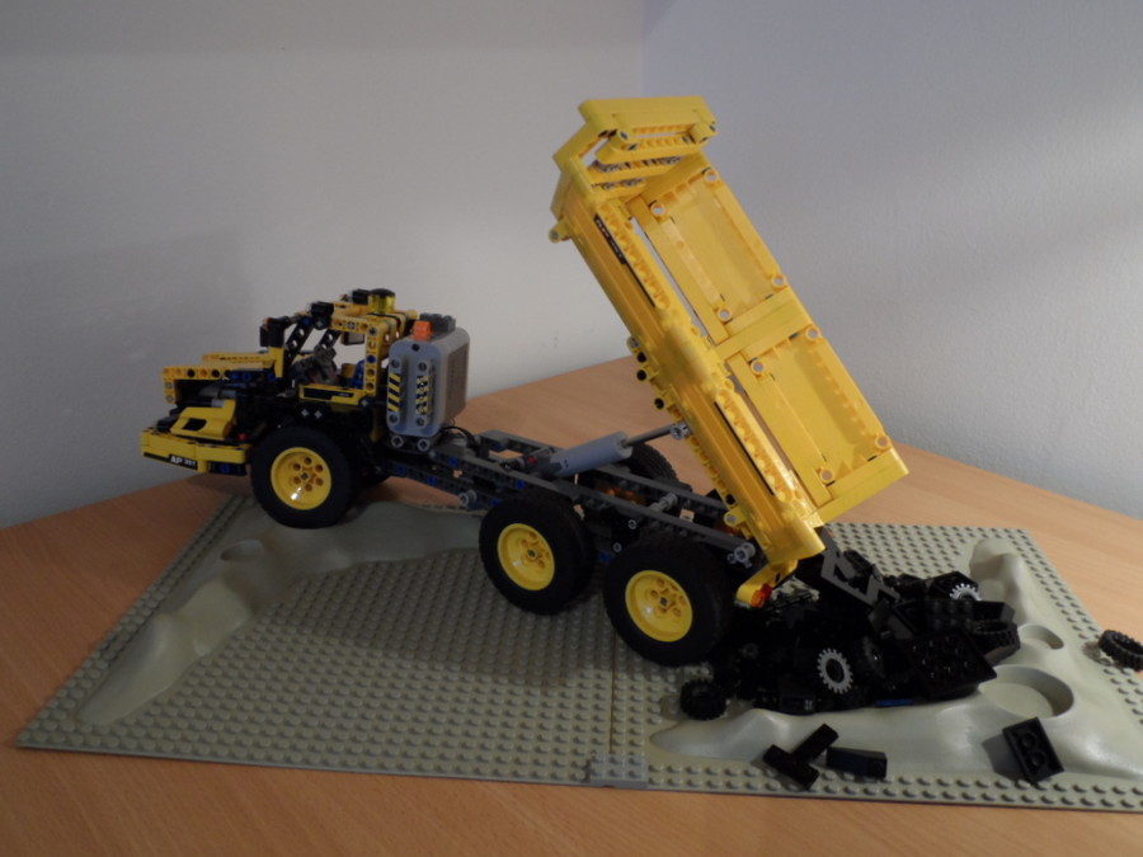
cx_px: 572
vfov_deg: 44.2
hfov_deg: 56.8
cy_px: 428
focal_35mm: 32
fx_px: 1057
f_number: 3.4
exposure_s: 1/6
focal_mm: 5.3
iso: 200
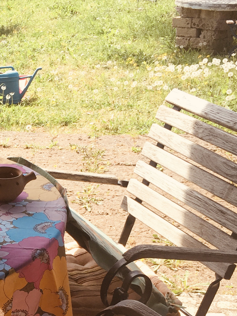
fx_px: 685
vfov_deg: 25.3
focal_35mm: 75
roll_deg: +4.0
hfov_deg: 18.4
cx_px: -62
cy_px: 277
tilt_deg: -30.1
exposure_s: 1/478
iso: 25
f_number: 2.2
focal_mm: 4.15
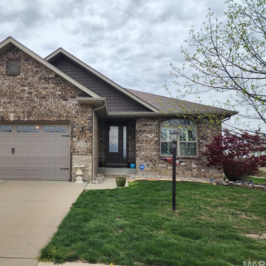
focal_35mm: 28
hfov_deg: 56.4
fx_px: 243
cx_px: 96
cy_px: 135
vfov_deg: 57.3
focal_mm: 6.4
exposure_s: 1/559
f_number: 1.8
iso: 12
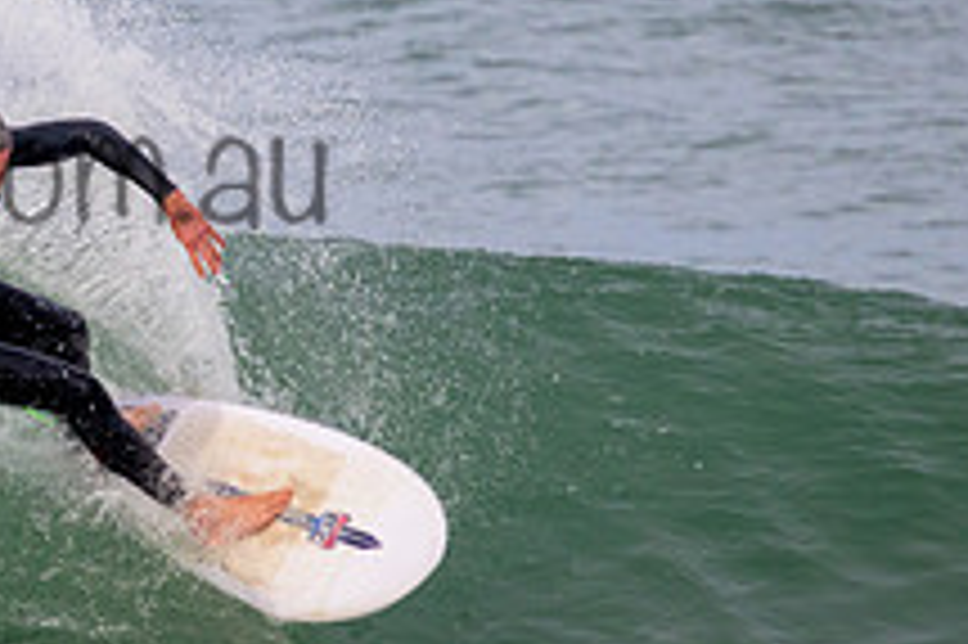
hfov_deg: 1.0
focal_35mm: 2162
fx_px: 58088
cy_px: 119
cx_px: -149
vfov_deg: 0.6
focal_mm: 800
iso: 1250
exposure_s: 1/2000
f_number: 11
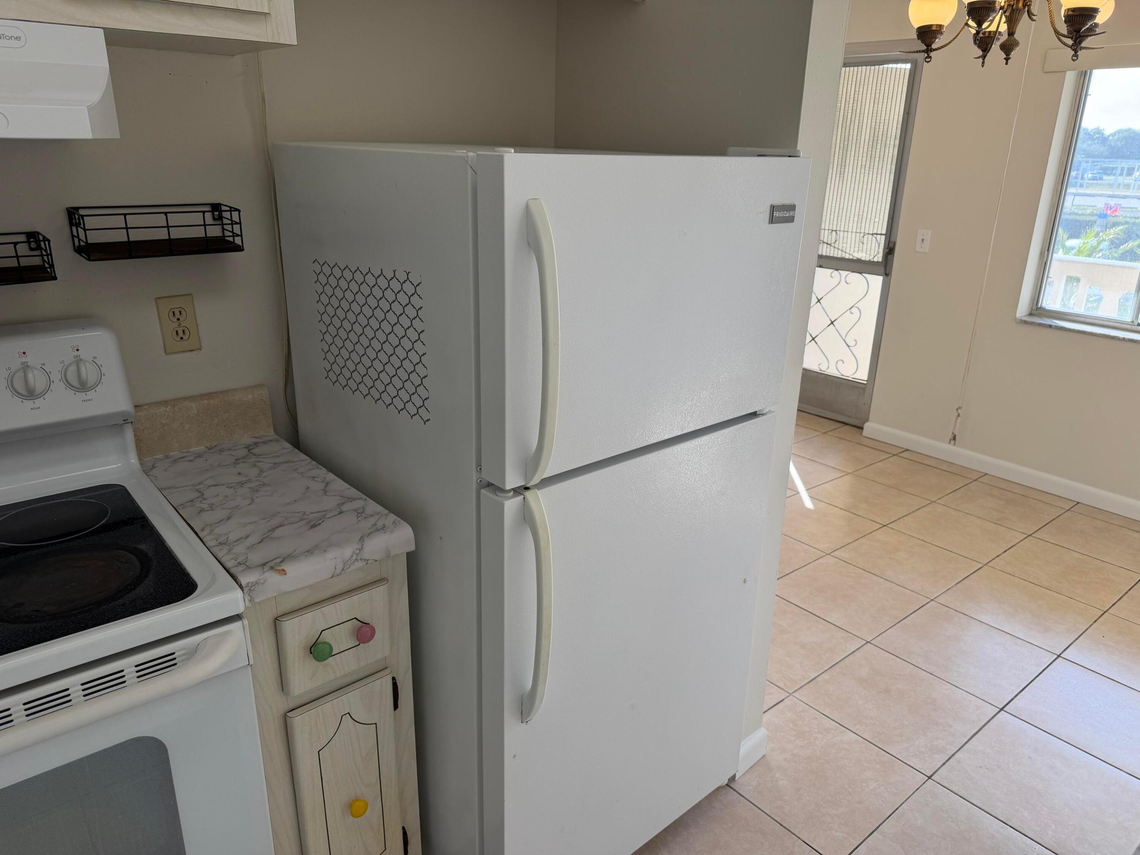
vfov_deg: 56.8
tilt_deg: -19.1
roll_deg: -1.2
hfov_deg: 71.6
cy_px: 428
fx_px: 790
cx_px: 570
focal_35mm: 24
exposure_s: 1/161
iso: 64
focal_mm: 6.76
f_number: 1.78
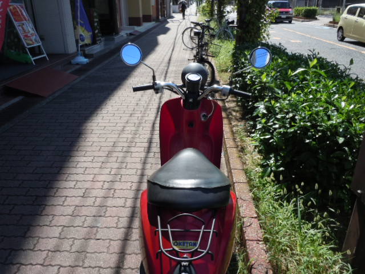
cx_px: 182
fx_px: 295
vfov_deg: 49.7
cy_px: 137
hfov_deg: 63.4
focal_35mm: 28
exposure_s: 1/400
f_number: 3.7
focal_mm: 5
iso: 100
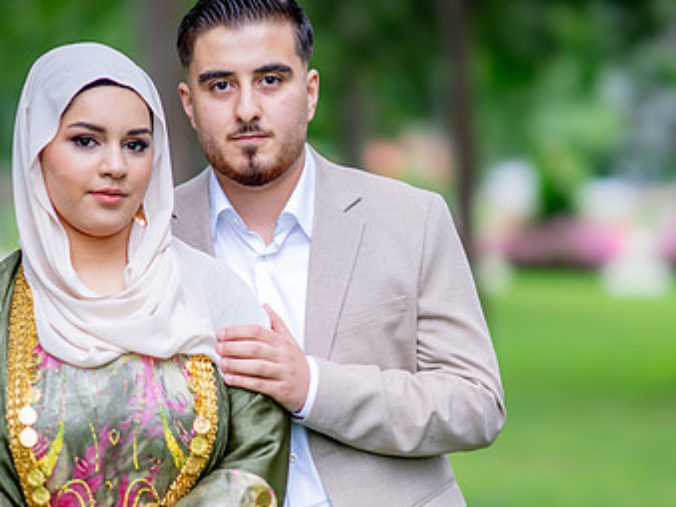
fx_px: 2733
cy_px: 288
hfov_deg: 14.1
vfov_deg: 10.6
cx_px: 281
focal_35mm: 140
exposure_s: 1/1000
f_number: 1.4
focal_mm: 85
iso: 100
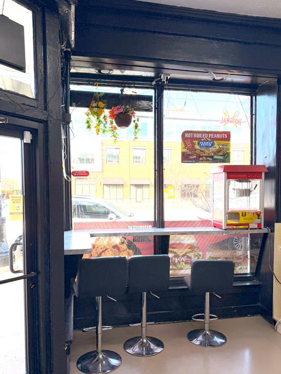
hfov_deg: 51.3
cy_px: 203
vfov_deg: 65.2
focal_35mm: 27
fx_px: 292
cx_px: 143
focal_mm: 6.8
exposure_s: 1/637
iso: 100
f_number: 1.8
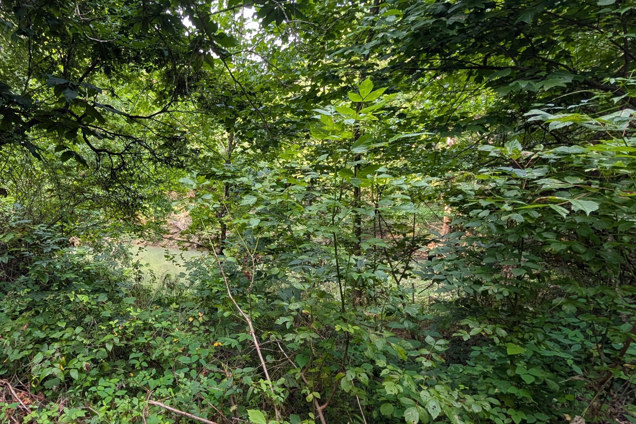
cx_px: 195
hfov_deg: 85.8
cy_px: 214
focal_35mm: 18
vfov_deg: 67.4
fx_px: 318
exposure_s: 1/149
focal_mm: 2.02
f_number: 1.7
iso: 101
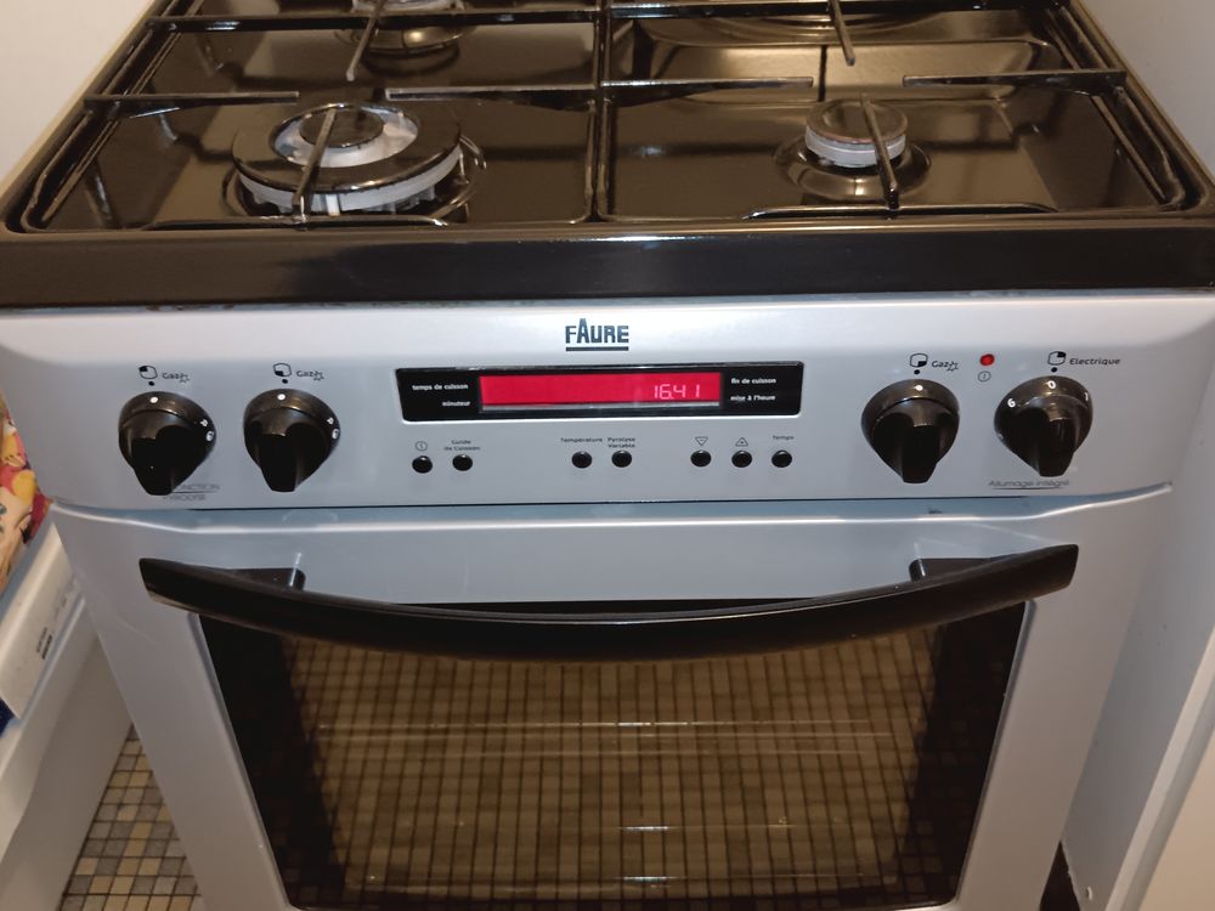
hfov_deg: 50.1
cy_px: 456
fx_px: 1299
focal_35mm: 37
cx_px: 608
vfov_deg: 38.7
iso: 2671
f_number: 1.9
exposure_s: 1/25
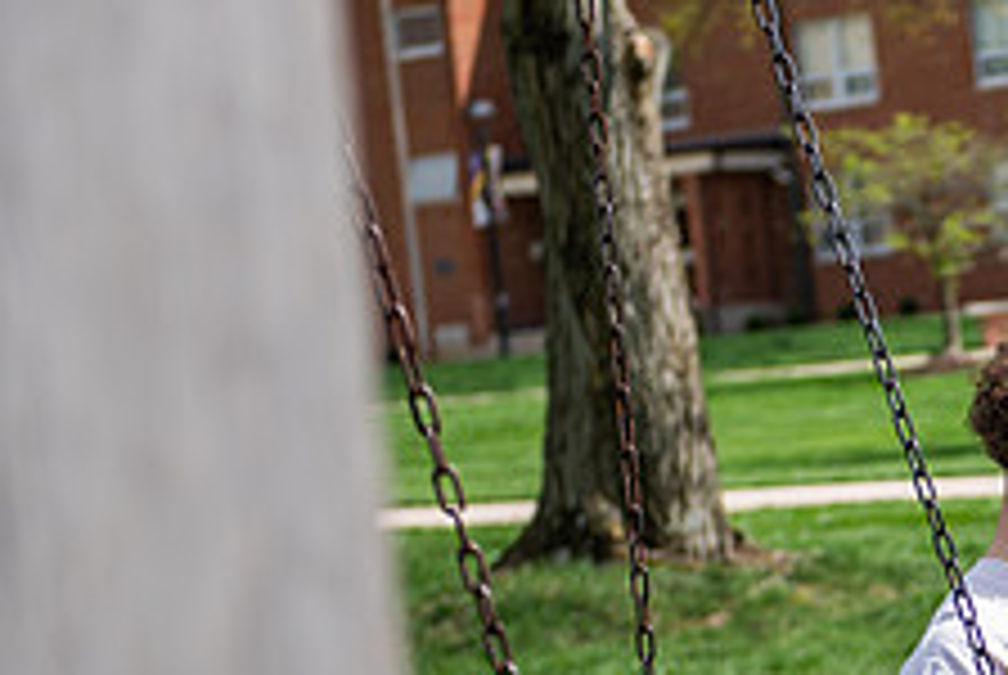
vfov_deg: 9.1
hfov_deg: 13.2
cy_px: 619
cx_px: 1274
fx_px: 4205
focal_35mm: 150
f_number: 3.2
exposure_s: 1/800
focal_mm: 58
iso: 100
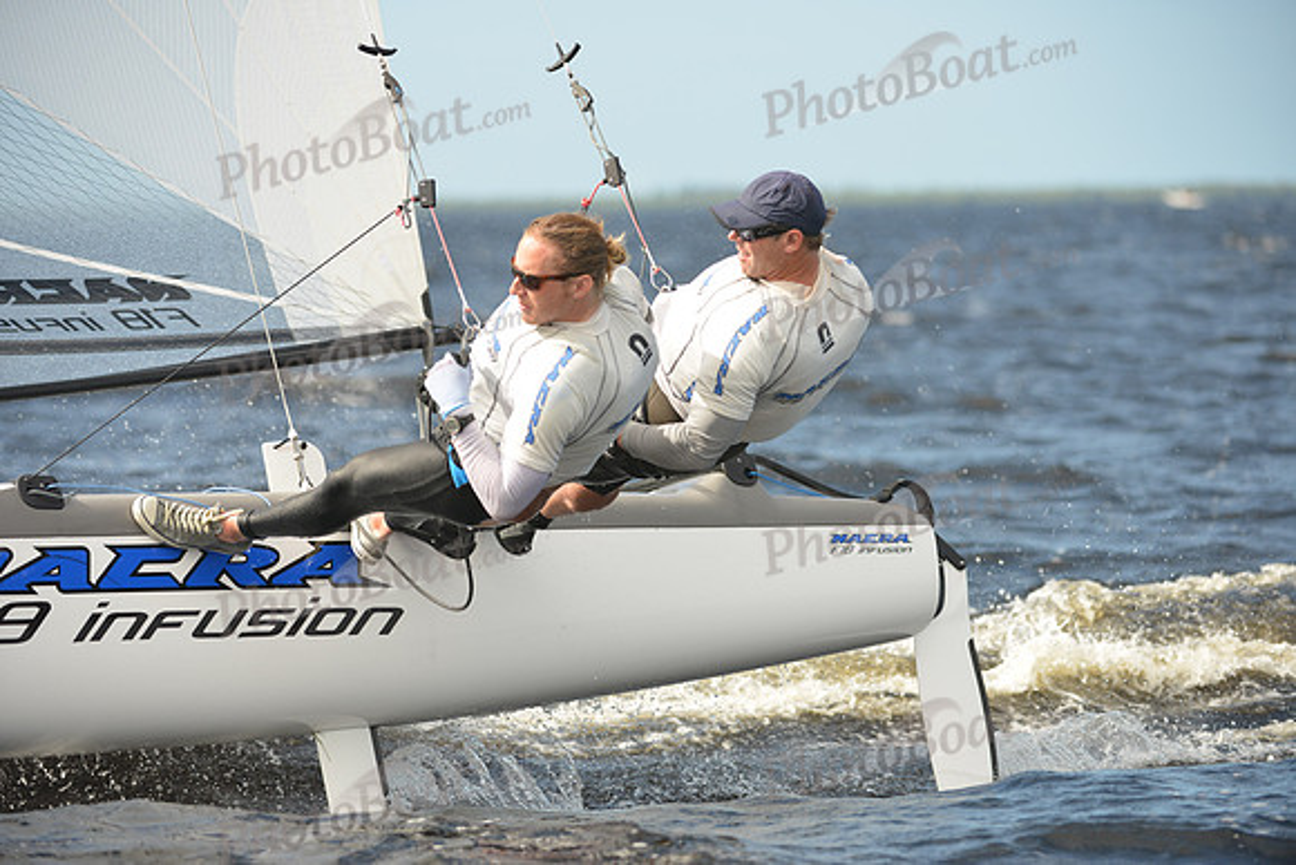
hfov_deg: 10.3
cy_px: 432
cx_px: 648
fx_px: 7201
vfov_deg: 6.9
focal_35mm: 200
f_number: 4.5
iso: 250
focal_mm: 200
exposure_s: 1/1000
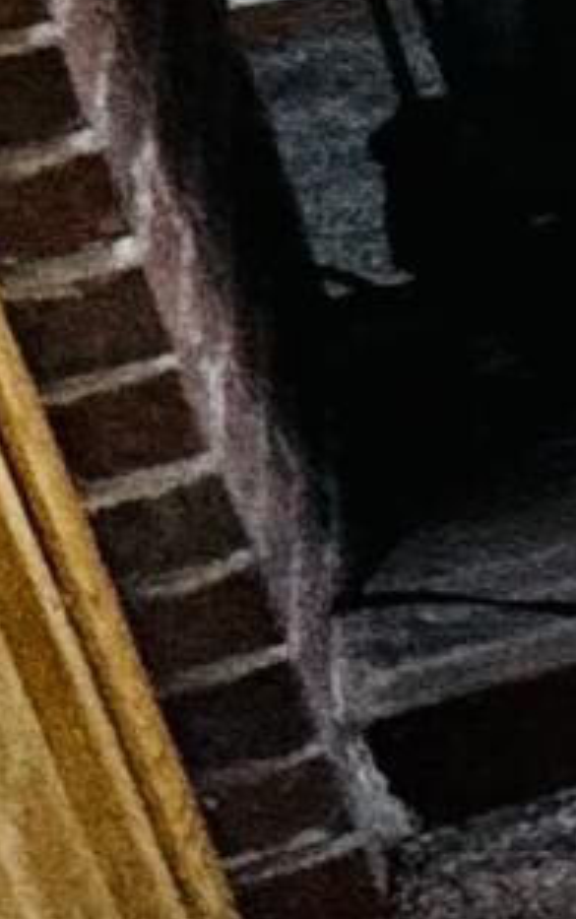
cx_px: 3740
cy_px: -127
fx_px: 3583
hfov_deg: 4.8
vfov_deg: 14.2
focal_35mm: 143
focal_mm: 2.22
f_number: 2.2
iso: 200
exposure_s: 1/120
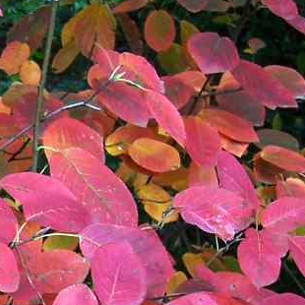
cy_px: 302
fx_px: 1226
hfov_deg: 13.7
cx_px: -82
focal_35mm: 123
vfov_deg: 14.0
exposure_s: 1/130
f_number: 3.03
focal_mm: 6
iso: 80
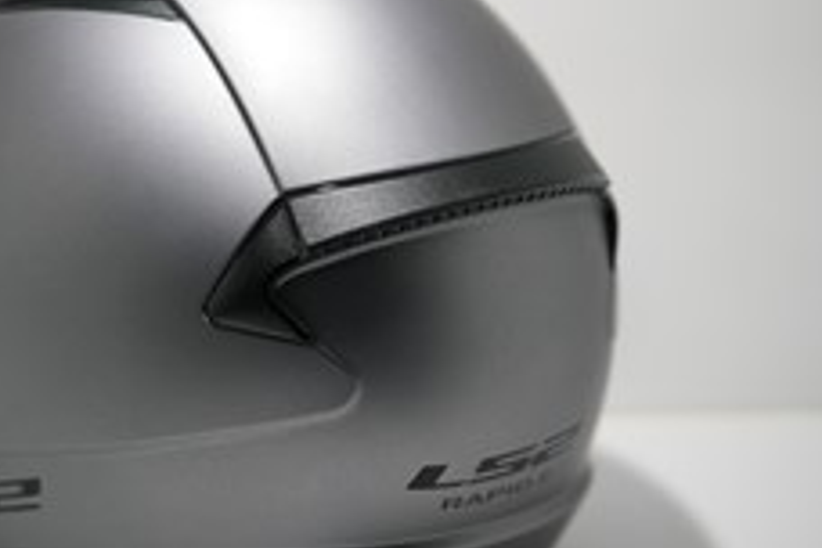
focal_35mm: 149
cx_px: 288
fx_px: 3402
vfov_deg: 9.2
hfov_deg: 13.8
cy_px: 308
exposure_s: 1/8000
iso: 640
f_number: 1.4
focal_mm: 85
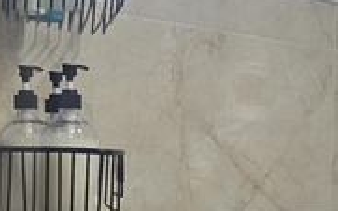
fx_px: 1114
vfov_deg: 10.7
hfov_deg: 17.2
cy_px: 203
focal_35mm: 121
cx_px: 254
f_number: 1.7
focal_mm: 6.3
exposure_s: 1/100
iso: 80
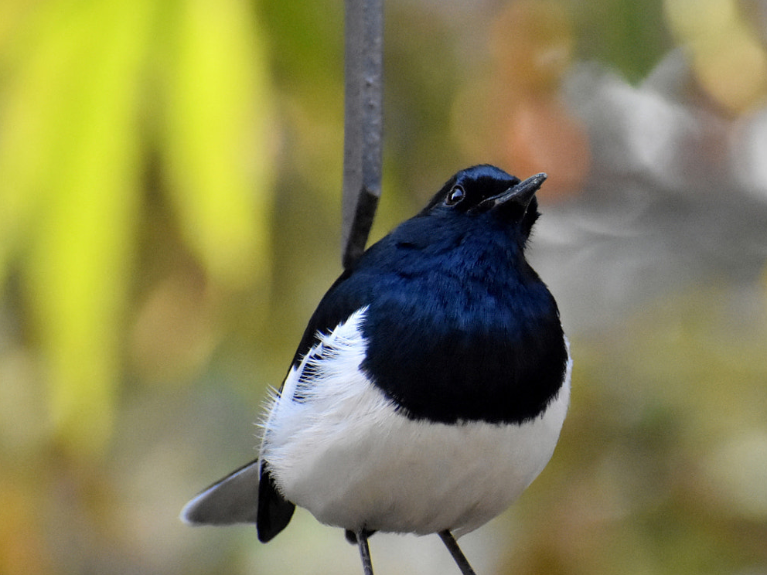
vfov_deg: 2.1
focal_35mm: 698
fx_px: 15466
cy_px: 291
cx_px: 603
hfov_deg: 2.8
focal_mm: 300
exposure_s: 1/1000
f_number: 8
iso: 5000
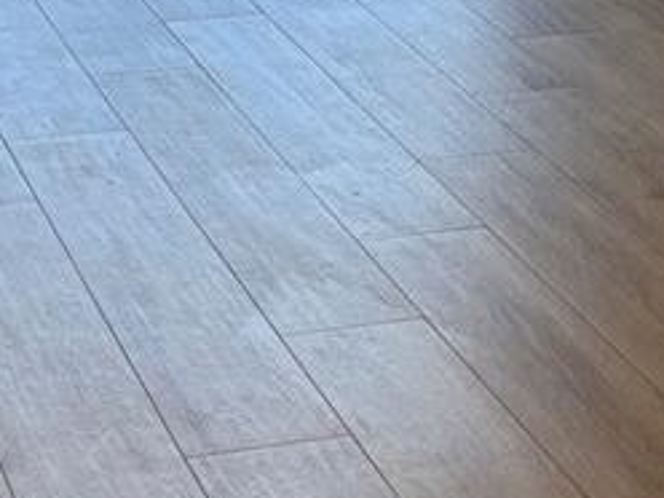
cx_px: 493
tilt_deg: -12.4
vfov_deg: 11.5
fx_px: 2417
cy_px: -83
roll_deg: -2.2
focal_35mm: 126
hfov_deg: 15.6
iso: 64
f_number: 1.6
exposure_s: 1/120
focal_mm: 5.96
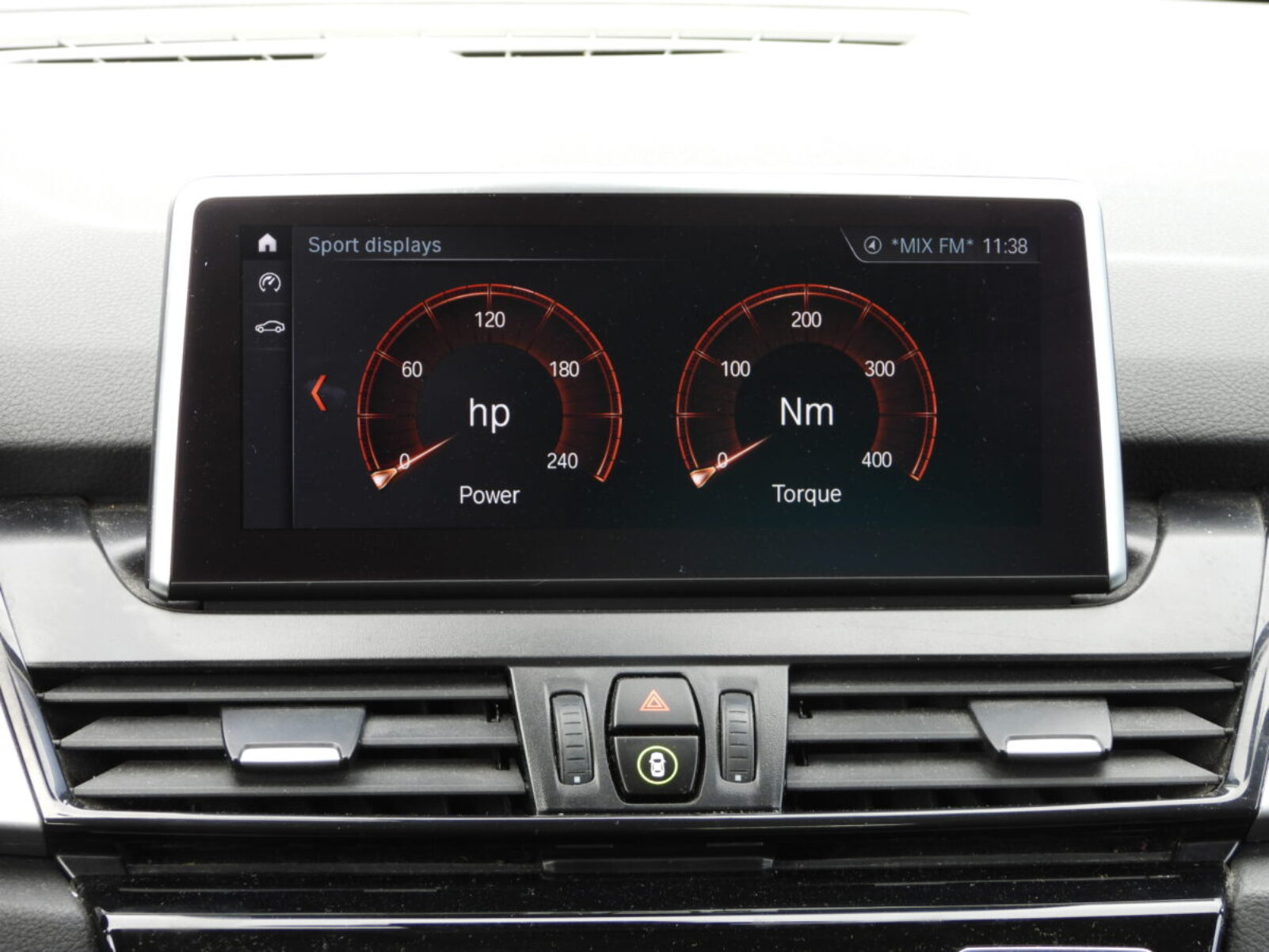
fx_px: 3337
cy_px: 476
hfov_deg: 21.5
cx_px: 634
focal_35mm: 91
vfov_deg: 16.2
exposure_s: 1/60
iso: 125
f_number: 3.5
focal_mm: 16.3
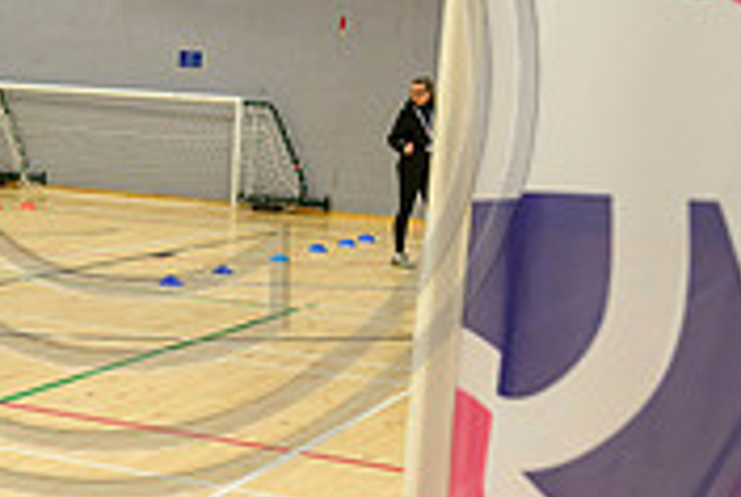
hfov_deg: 25.0
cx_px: 101
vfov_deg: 17.1
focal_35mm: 79
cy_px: 65
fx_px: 1629
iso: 2500
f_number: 3.5
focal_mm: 24
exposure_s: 1/400
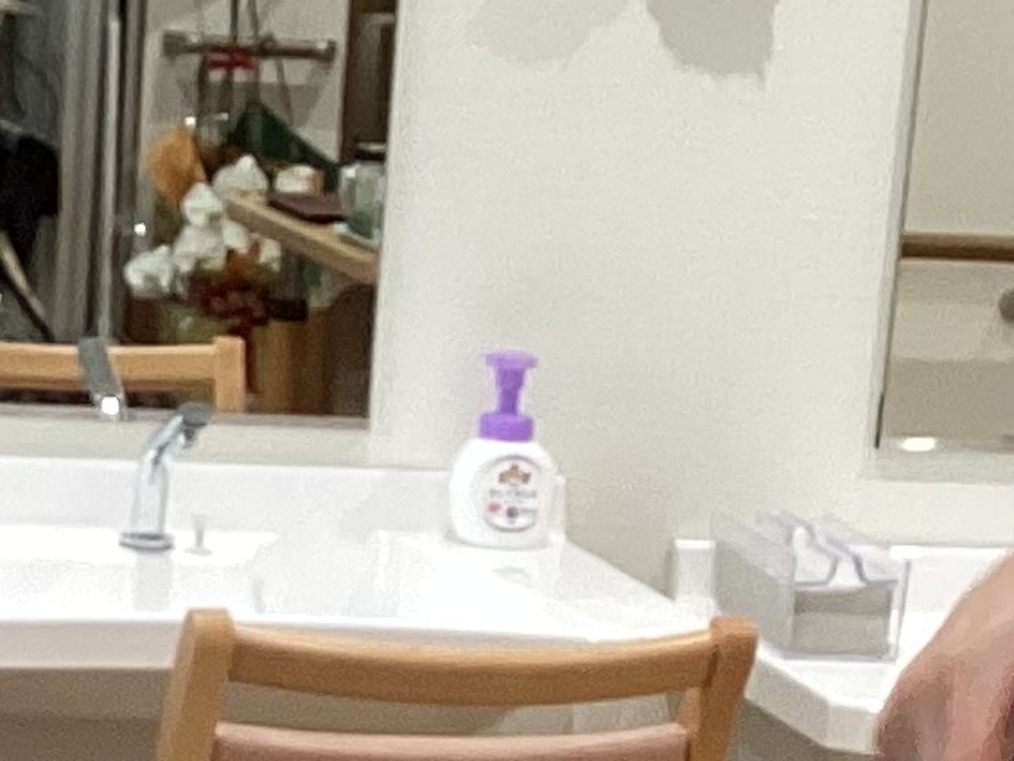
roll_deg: -3.8
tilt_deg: -18.7
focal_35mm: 179
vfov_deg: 7.9
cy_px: 1606
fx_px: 5245
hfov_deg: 11.0
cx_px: 248
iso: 100
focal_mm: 3.3
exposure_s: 1/50
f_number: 2.4
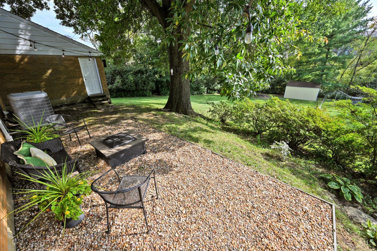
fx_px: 147
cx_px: 188
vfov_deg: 81.2
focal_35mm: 14
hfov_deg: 104.3
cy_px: 126
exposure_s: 1/320
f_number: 6.3
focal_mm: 14
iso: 100
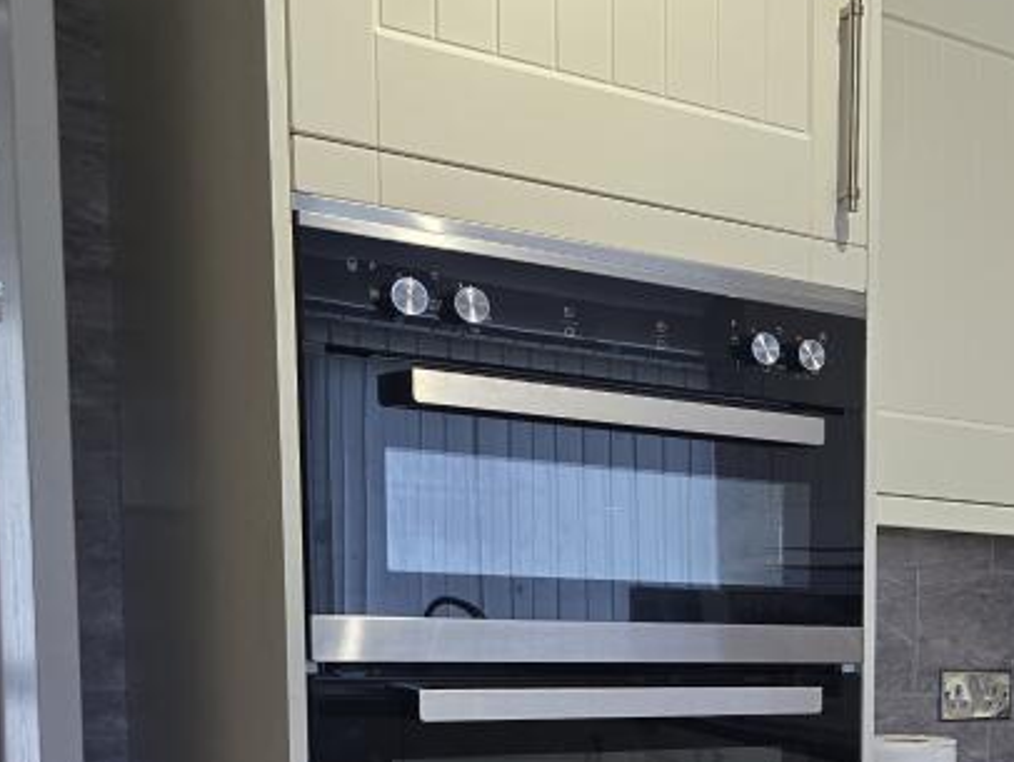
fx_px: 1700
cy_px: 799
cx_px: 1204
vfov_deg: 23.9
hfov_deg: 28.9
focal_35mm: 58
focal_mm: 6.3
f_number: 1.7
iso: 125
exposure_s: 1/100
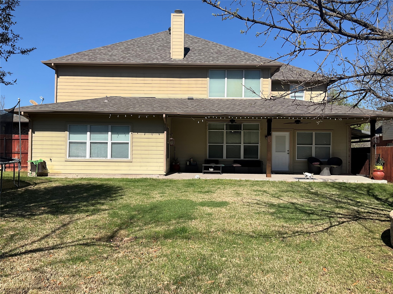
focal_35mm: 29
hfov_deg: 61.7
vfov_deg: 48.2
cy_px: 147
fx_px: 329
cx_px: 196
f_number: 1.8
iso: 25
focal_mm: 3
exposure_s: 1/2227
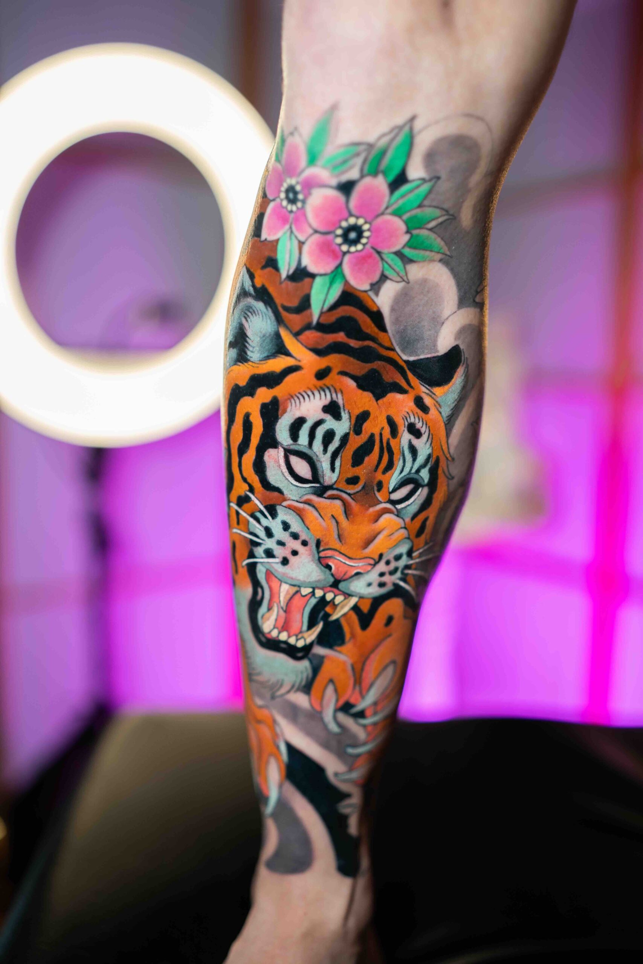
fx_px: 938
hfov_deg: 37.9
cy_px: 482
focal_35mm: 35
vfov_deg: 54.4
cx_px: 322
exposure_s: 1/60
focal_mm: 35
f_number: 1.8
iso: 200
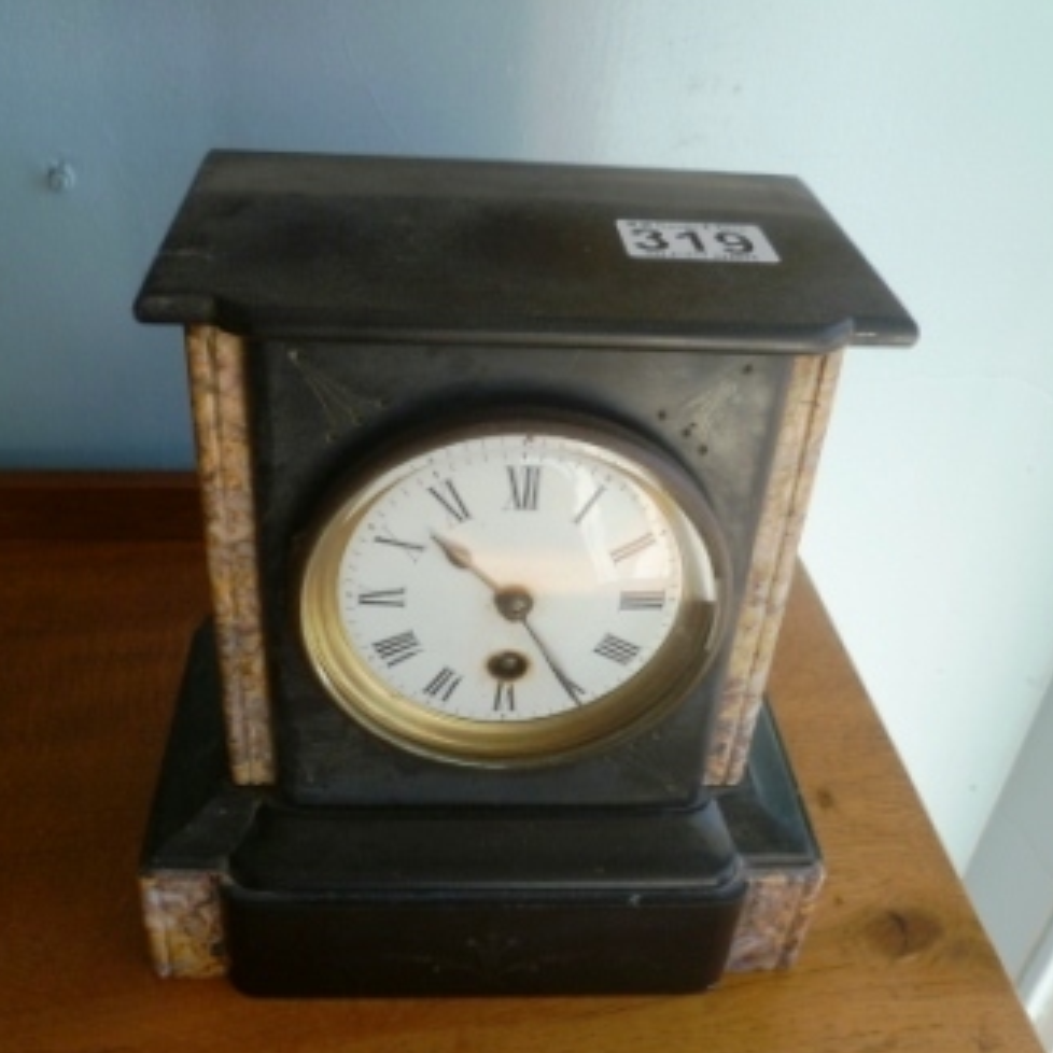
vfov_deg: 48.4
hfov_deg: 48.5
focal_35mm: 34
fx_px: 1170
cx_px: 526
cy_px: 536
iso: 80
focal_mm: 5
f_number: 2.8
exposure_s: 1/100
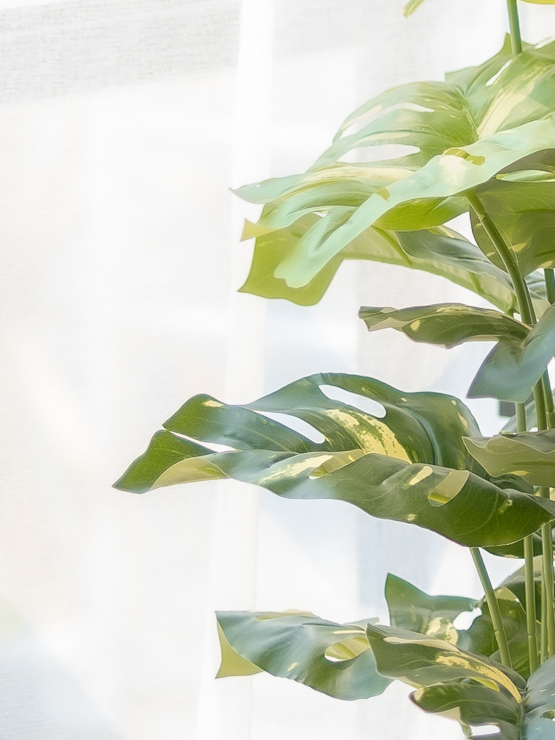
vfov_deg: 6.7
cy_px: -615
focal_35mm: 289
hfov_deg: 4.7
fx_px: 6177
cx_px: 2135
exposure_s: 1/800
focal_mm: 50
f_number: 2
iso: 200
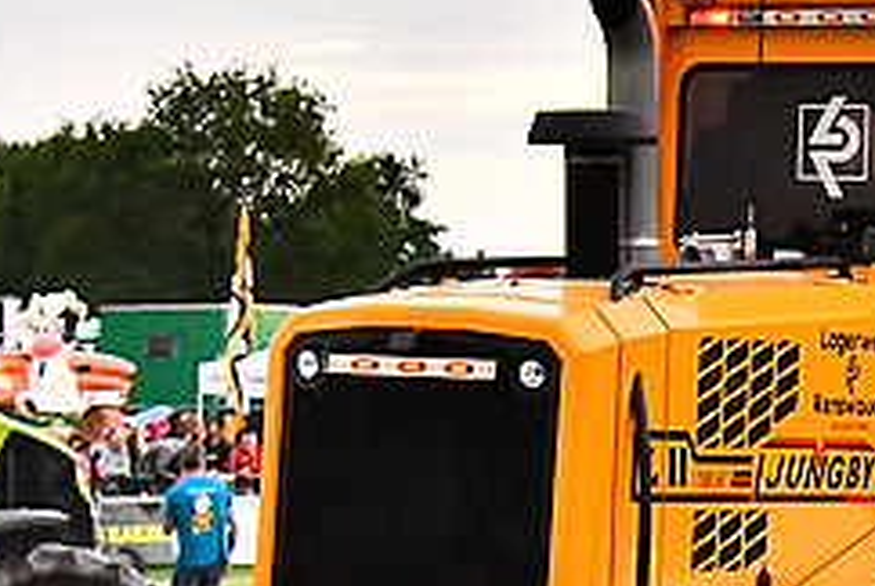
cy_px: 371
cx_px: 929
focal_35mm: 198
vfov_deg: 7.0
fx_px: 4818
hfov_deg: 10.3
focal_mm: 40
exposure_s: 1/1000
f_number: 5
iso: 4000
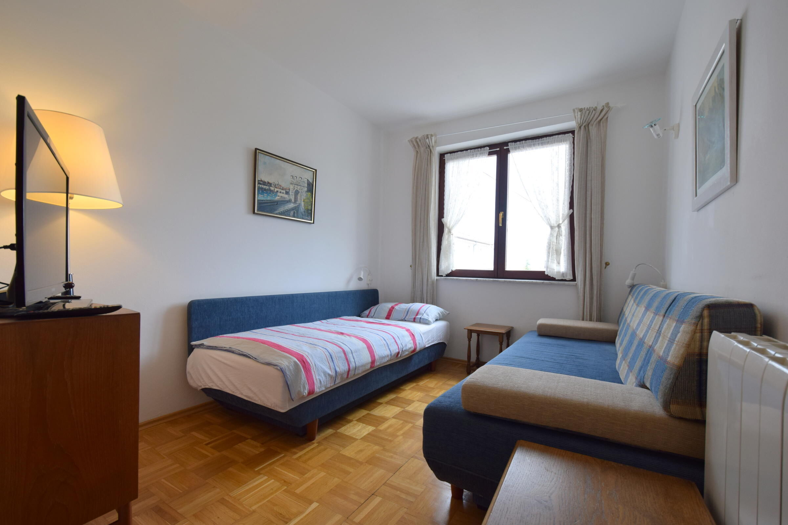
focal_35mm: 15
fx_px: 328
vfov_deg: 77.3
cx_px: 394
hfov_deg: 100.4
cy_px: 262
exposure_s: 1/100
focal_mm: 10
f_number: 5
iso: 400
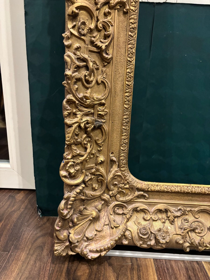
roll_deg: -3.6
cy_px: 140
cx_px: 105
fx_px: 210
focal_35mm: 26
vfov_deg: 67.3
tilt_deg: -16.1
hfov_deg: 53.1
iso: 640
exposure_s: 1/32
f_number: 1.6
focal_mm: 5.96
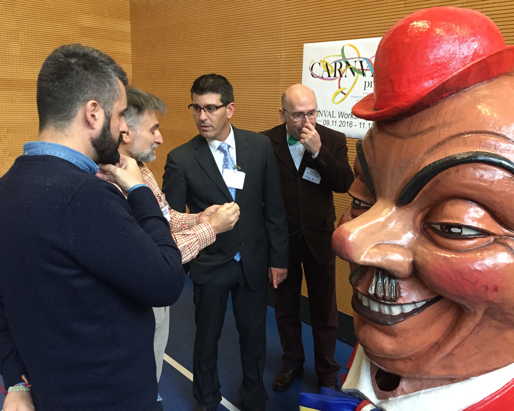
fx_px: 472
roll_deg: -3.0
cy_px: 205
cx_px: 272
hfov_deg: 57.1
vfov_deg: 47.1
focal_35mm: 31
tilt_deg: -11.7
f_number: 2.2
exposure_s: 1/33
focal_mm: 4.15
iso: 320
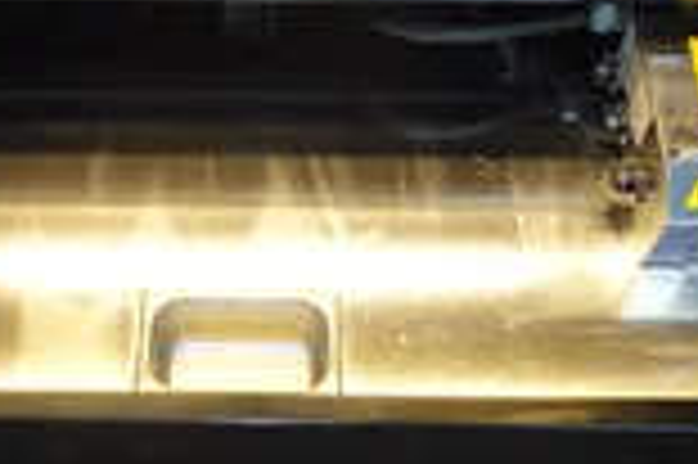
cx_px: 261
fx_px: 1201
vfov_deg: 21.7
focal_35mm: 62
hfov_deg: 32.3
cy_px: 133
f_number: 5.6
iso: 100
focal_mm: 9
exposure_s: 1/6
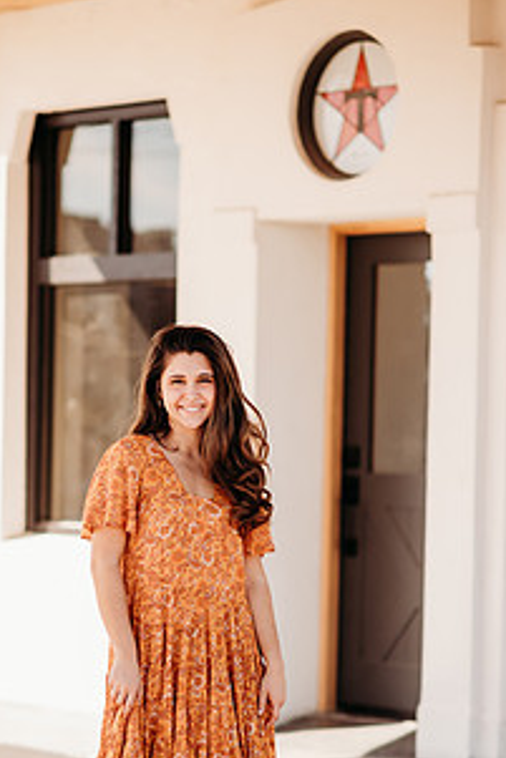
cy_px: 541
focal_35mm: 127
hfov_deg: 10.8
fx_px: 2674
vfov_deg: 16.1
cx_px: 189
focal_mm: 85
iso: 160
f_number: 2
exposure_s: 1/2000
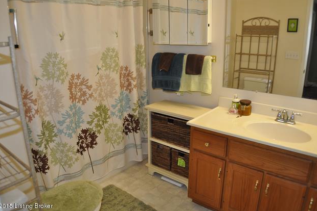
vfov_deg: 38.9
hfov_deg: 55.8
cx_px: 154
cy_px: 107
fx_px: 300
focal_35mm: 34
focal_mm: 22
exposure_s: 1/60
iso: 400
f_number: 4
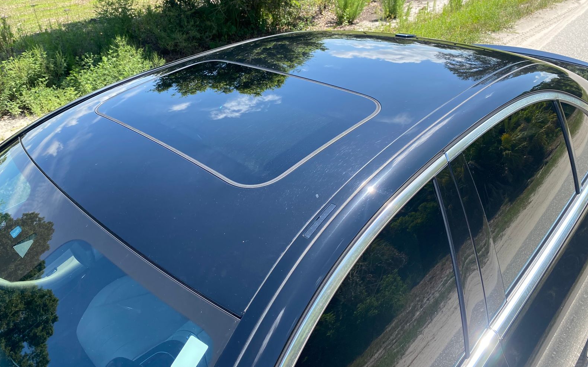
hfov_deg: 66.5
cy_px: 153
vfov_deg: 44.4
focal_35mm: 28
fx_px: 449
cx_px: 292
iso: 32
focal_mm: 4.25
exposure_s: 1/871
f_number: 1.8
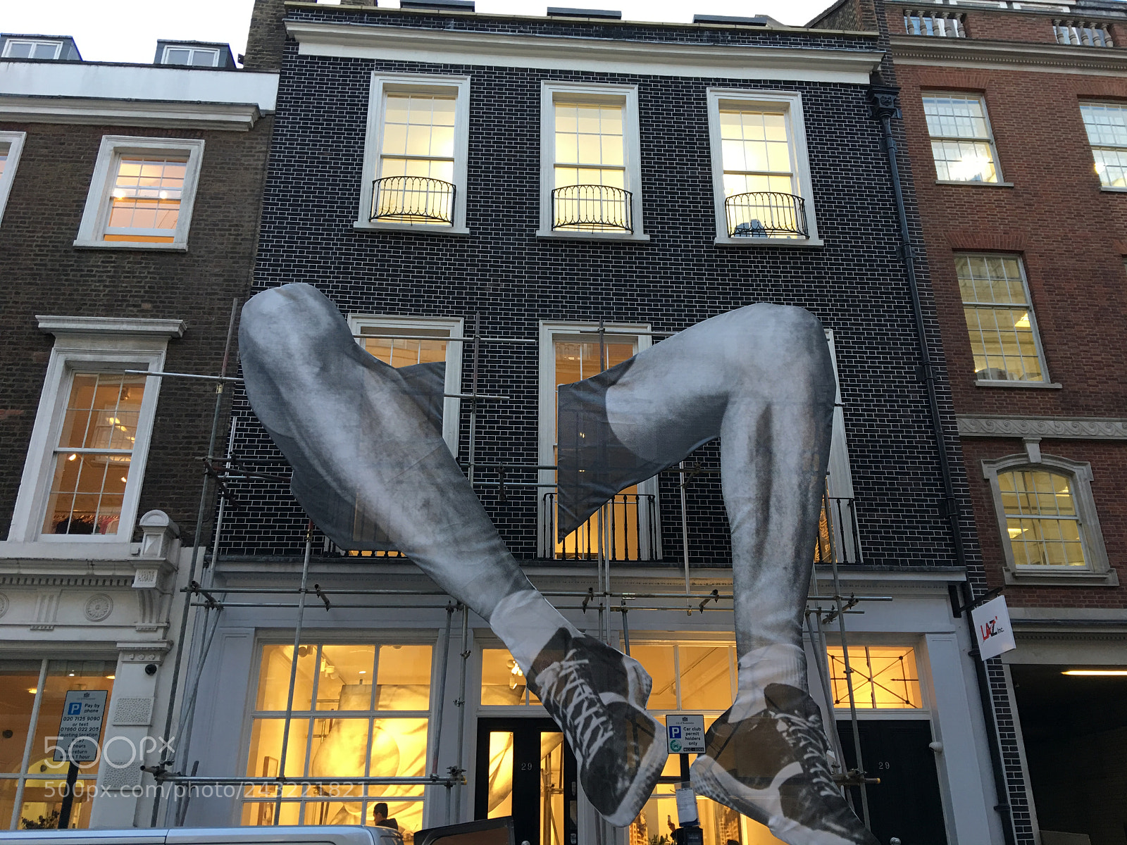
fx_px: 944
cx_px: 564
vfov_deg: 48.2
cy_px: 422
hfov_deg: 61.7
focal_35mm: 29
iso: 40
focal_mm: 4.15
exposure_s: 1/17
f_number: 2.2
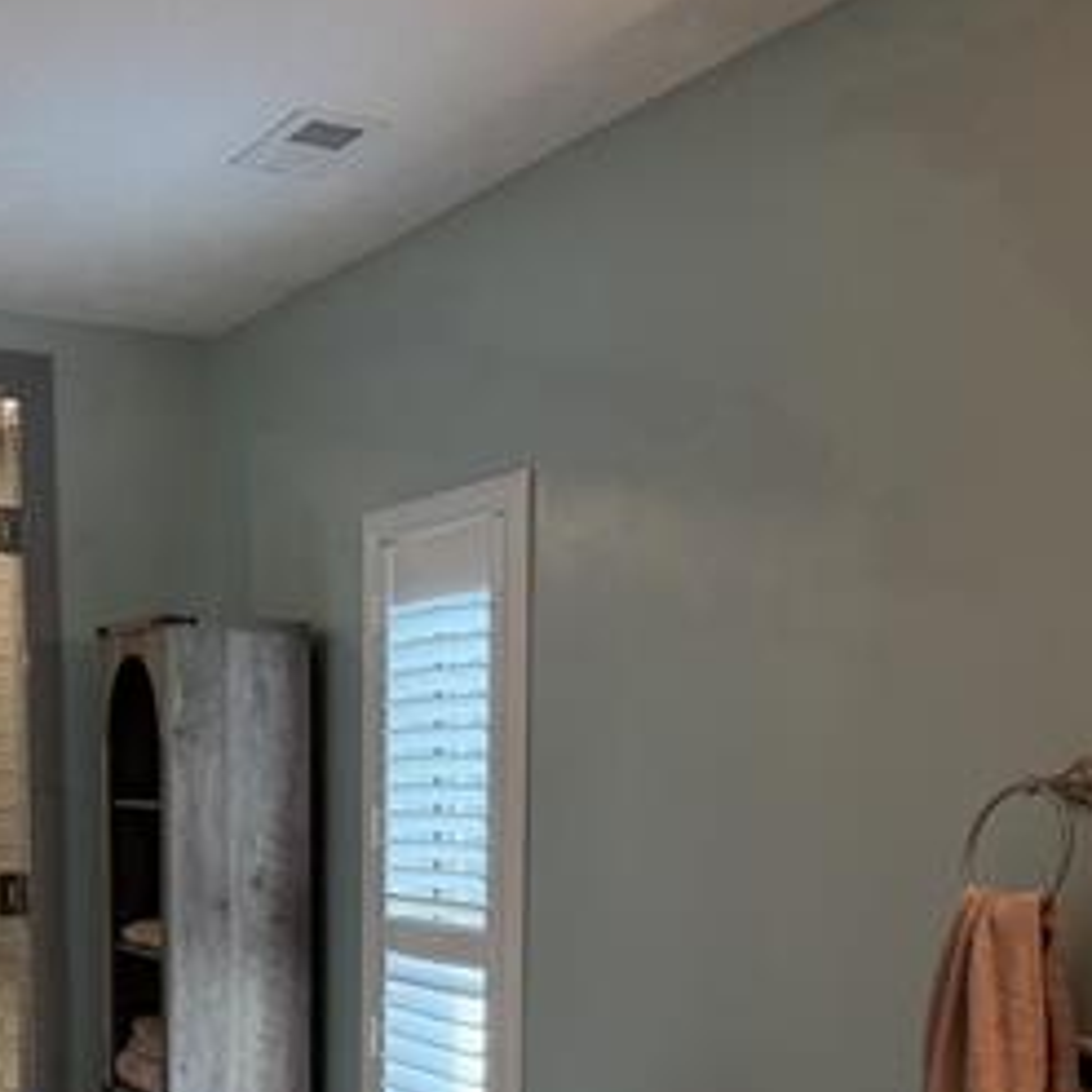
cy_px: 946
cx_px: 539
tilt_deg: -5.6
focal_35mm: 55
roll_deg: -0.3
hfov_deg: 31.1
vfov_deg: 30.0
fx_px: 1963
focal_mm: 6.76
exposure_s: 1/120
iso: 250
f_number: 1.78
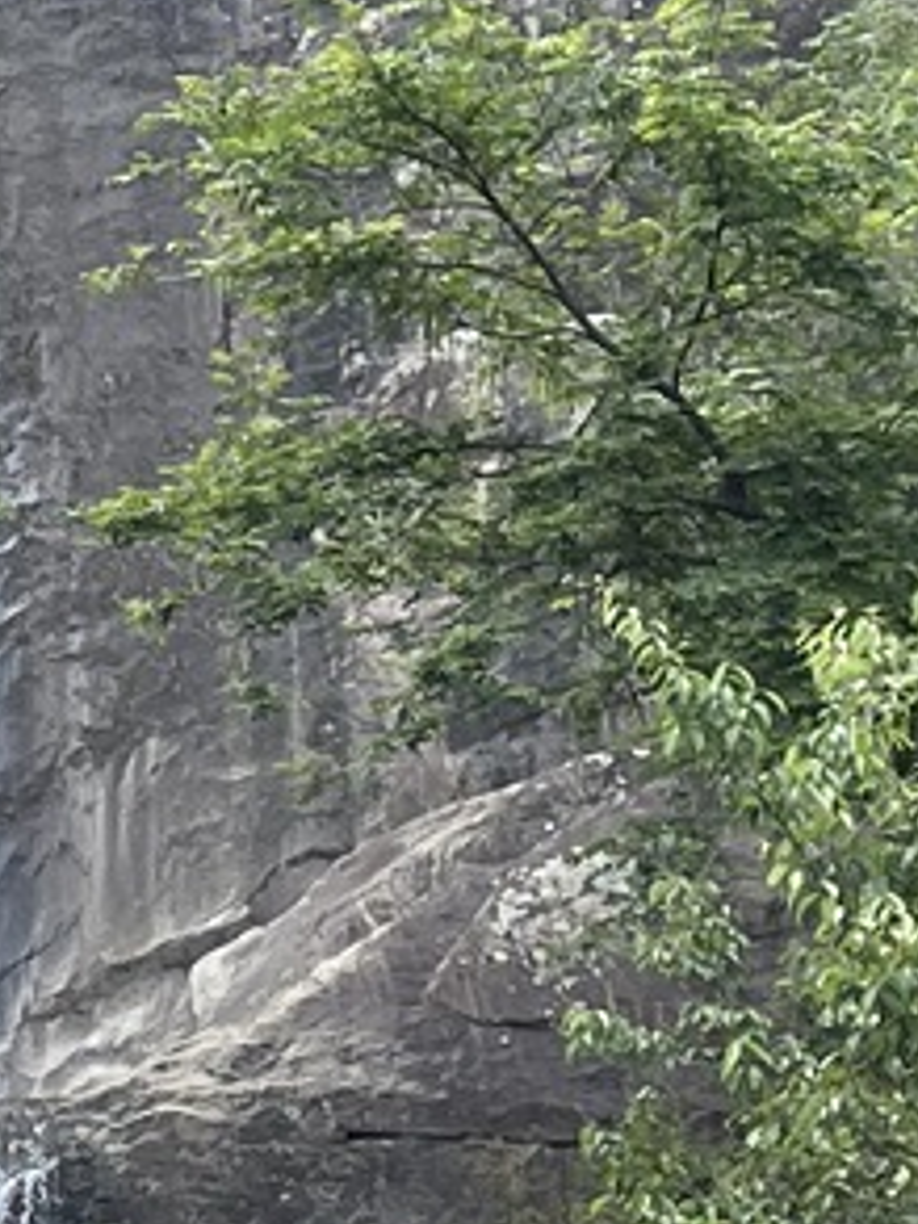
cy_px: 775
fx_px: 6294
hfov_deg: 8.2
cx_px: -335
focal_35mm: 178
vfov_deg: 11.1
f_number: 1.6
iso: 32
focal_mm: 4.2
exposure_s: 1/121
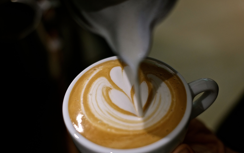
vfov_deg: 23.5
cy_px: 83
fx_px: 366
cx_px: 121
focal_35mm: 55
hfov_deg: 36.9
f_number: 1.8
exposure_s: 1/250
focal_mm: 35
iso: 800
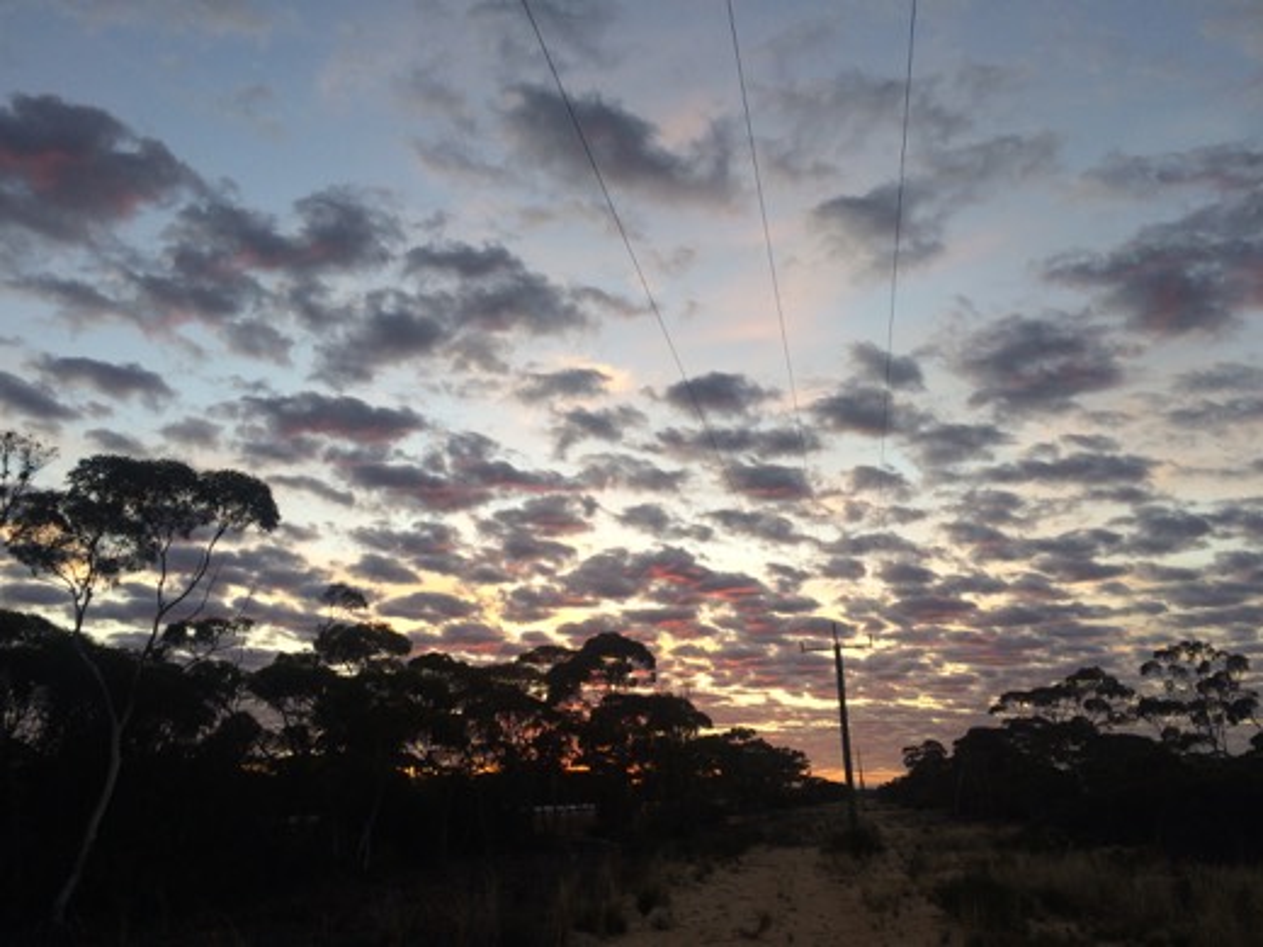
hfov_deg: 61.7
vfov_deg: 48.2
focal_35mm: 29
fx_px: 1058
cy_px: 474
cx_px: 632
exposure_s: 1/184
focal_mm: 4.15
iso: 32
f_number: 2.2
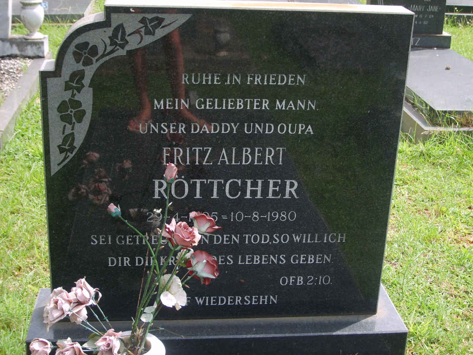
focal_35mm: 52
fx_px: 711
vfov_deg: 28.0
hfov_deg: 36.8
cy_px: 178
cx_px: 236
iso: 50
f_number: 3.3
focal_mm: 8.7
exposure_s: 1/250
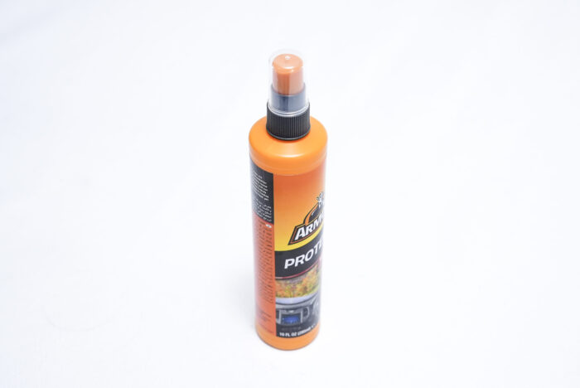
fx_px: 838
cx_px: 290
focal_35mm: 52
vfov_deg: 26.0
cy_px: 194
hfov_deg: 38.2
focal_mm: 52
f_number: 8
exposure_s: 1/250
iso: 3200
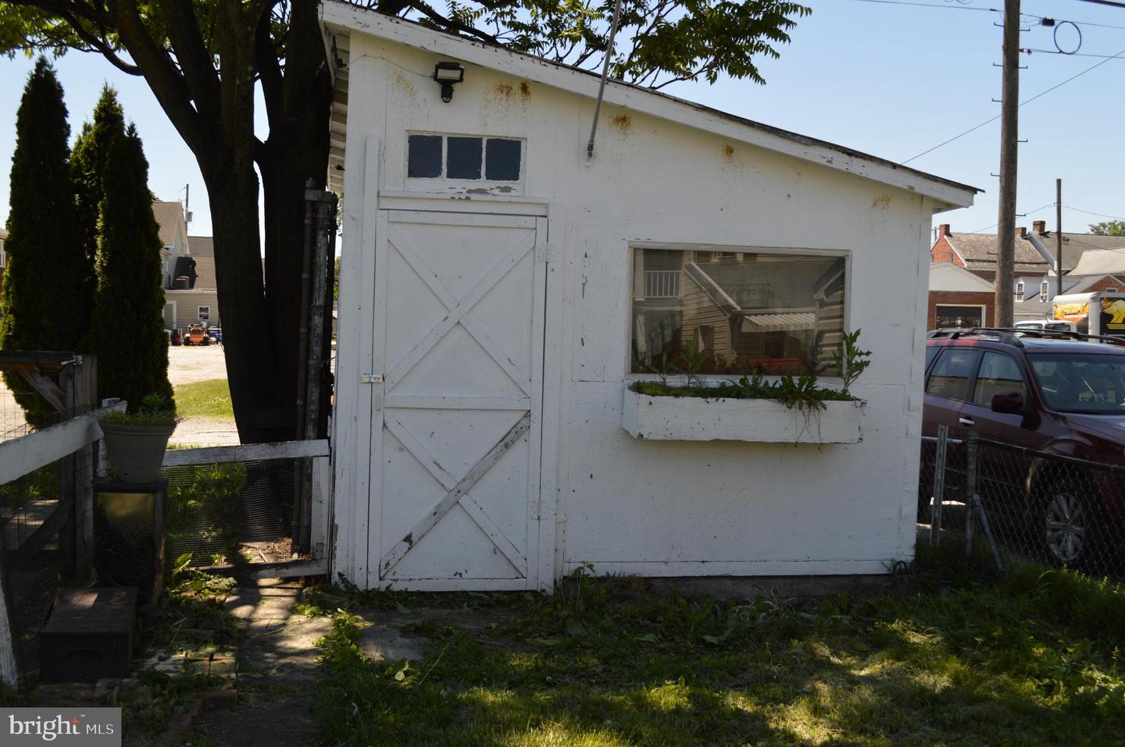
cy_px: 374
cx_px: 562
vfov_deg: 34.1
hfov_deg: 49.6
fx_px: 1217
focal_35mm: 39
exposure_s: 1/160
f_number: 6.3
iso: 100
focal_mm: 26
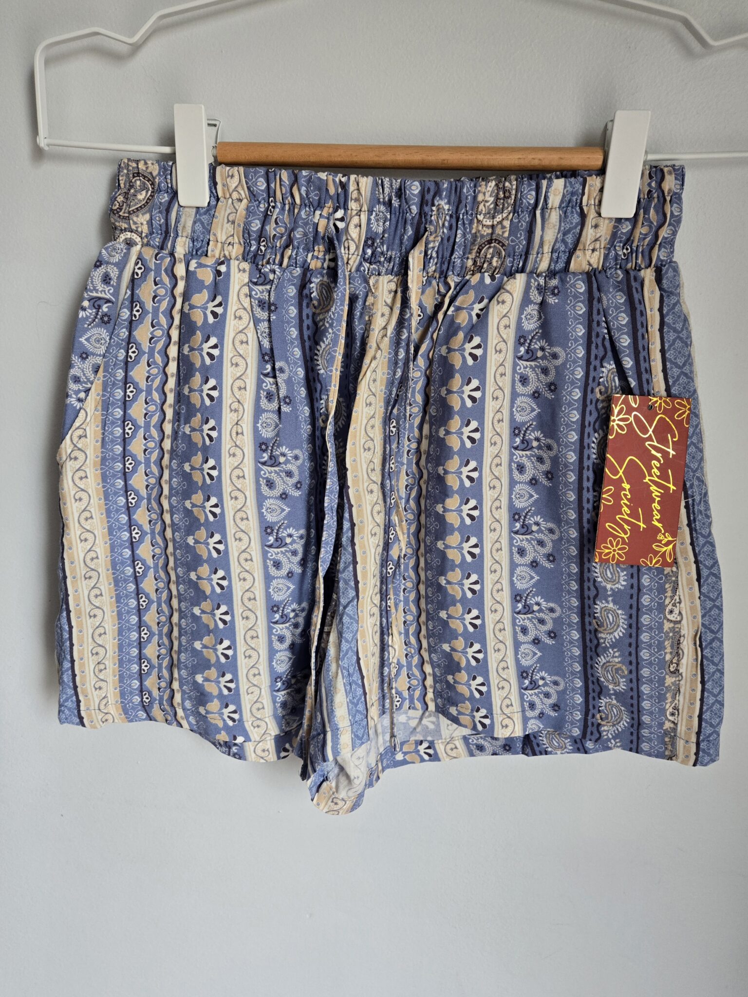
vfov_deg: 73.9
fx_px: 663
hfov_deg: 58.9
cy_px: 498
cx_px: 374
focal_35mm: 23
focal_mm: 5.4
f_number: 1.8
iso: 200
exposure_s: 1/120
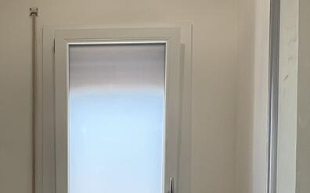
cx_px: 94
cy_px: 227
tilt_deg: -0.8
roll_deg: +0.2
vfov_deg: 25.8
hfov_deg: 43.5
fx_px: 380
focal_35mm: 45
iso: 64
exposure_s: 1/130
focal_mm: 2.22
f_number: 2.2
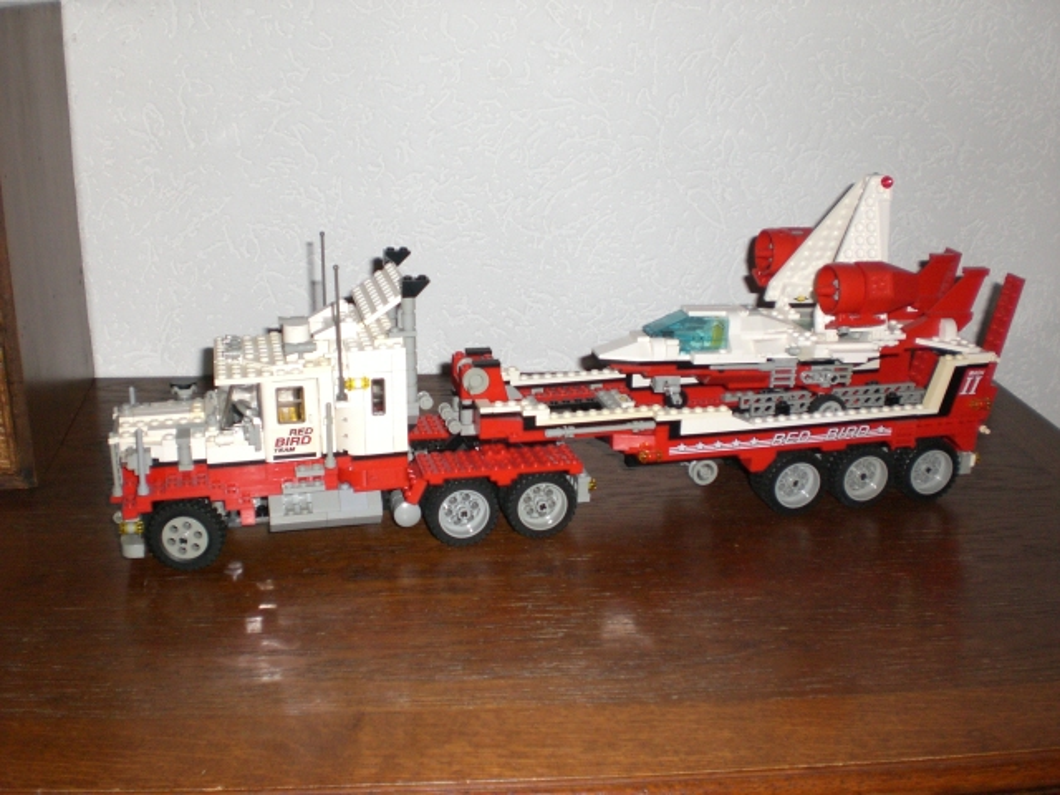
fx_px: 1164
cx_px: 530
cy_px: 398
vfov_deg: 37.7
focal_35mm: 38
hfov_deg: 49.0
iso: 200
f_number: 3.1
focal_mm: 6.3
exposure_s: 1/60
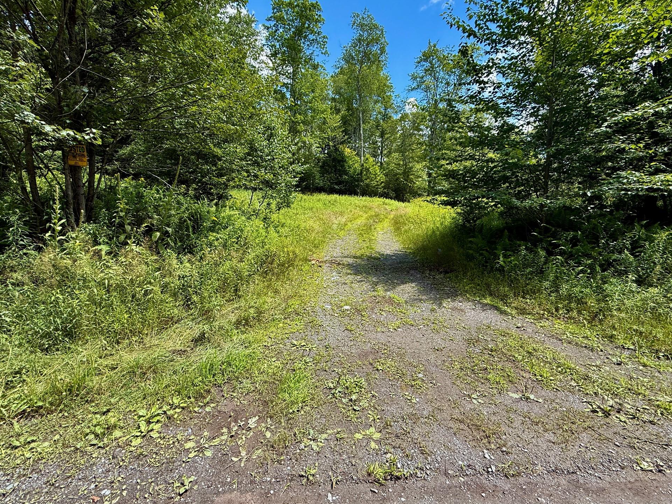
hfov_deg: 98.2
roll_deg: -0.4
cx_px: 336
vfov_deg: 81.8
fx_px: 291
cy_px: 246
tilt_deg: -5.6
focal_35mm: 15
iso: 50
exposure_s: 1/686
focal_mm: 2.22
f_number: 2.2
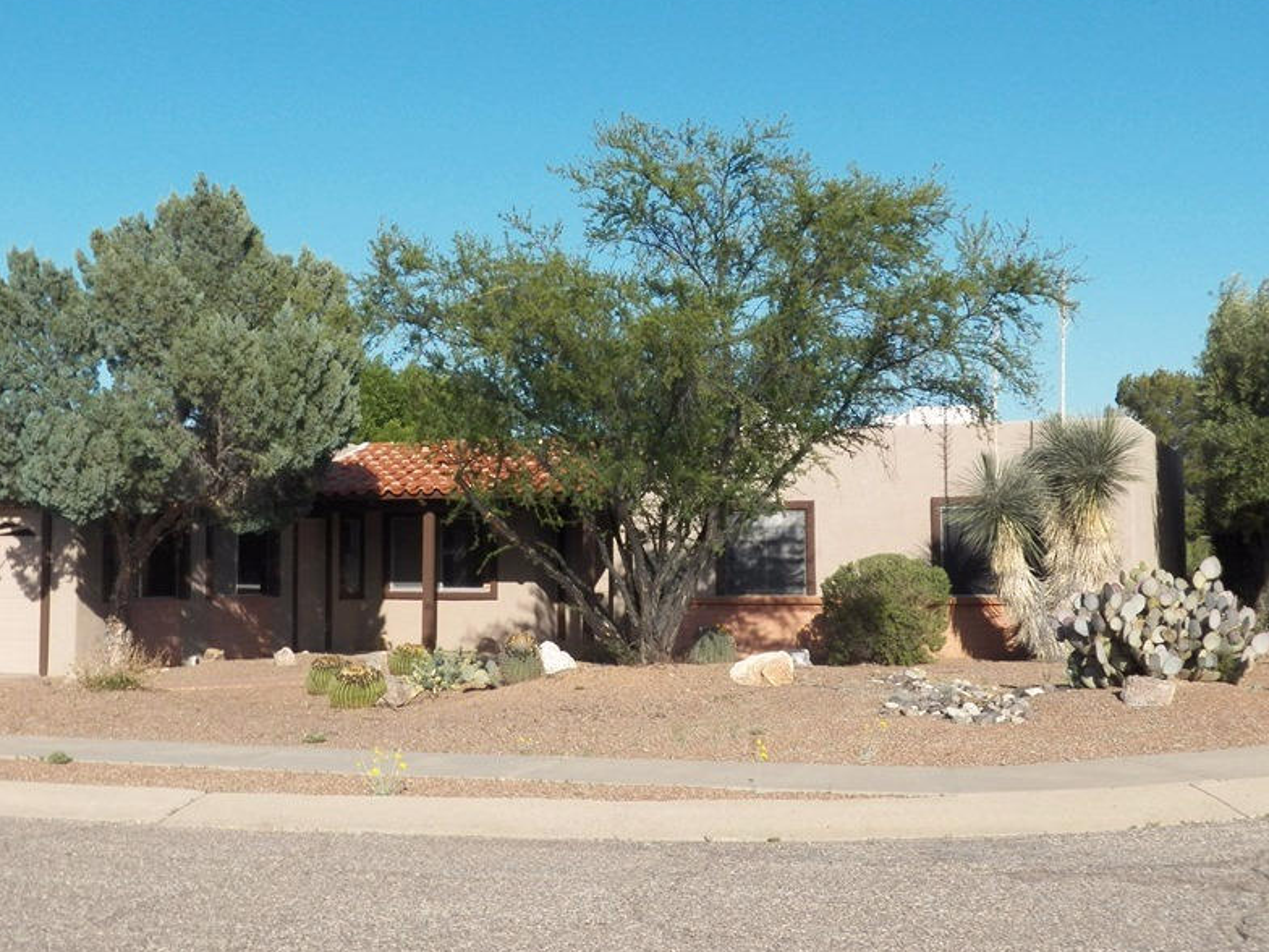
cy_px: 389
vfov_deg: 28.5
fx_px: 1870
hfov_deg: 37.4
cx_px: 511
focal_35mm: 51
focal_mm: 7.1
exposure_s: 1/1250
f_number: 4
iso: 125
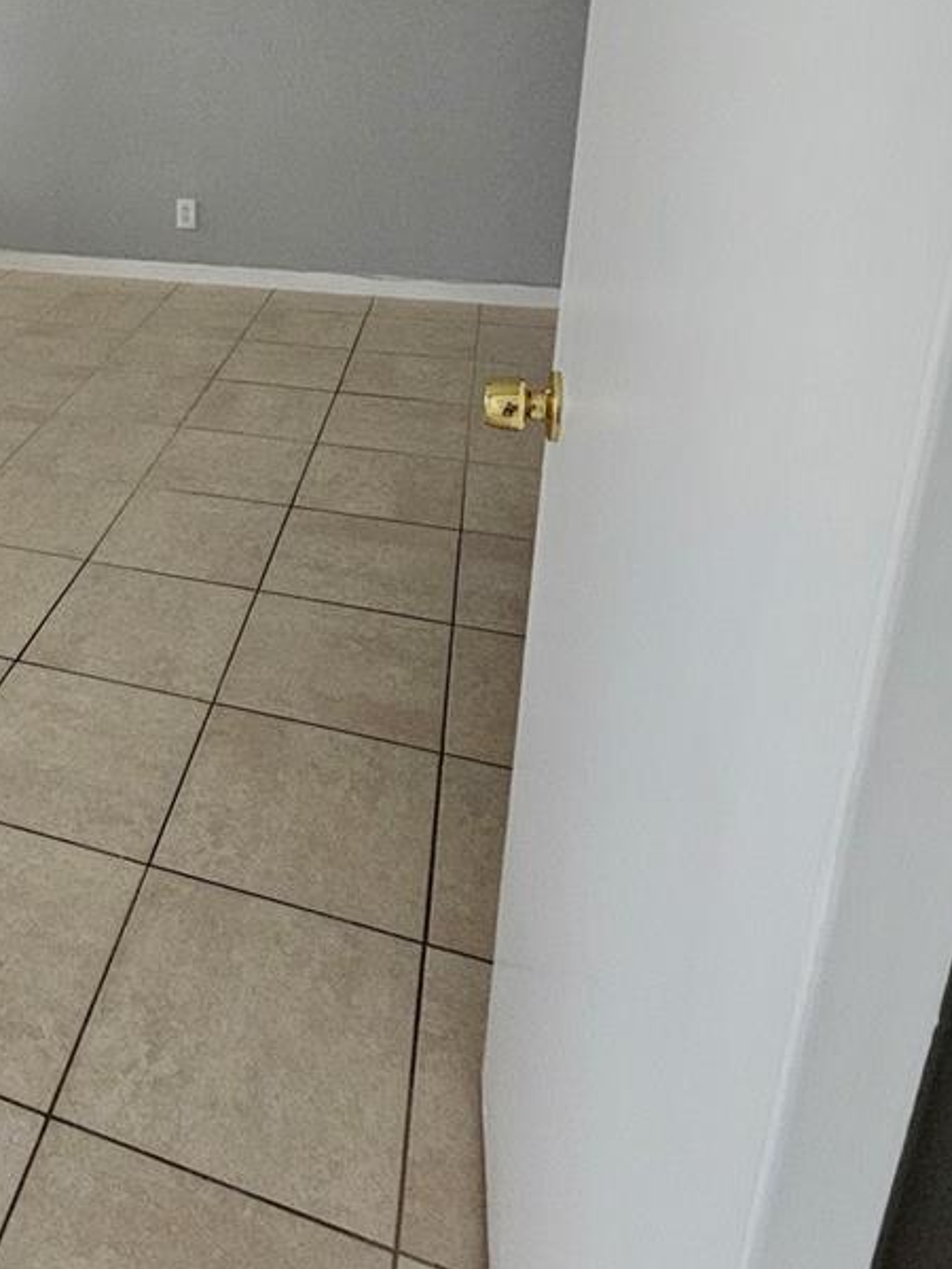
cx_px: 95
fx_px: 953
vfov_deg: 64.0
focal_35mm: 26
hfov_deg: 47.6
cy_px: 345
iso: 400
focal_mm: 2.2
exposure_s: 1/60
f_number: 2.2
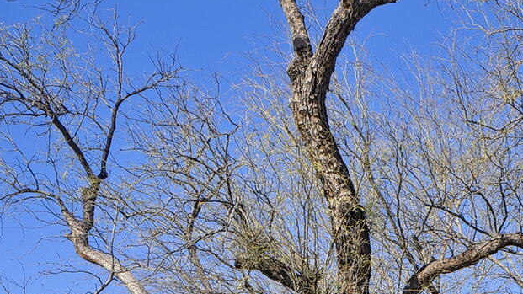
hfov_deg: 22.0
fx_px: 1179
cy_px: 695
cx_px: 713
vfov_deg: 11.7
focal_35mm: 85
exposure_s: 1/160
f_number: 9
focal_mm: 18
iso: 100
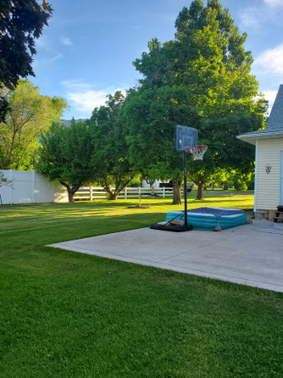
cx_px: 143
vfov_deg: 63.5
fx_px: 306
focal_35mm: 28
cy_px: 191
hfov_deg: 49.7
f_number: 2.4
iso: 50
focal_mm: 4.3
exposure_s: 1/430
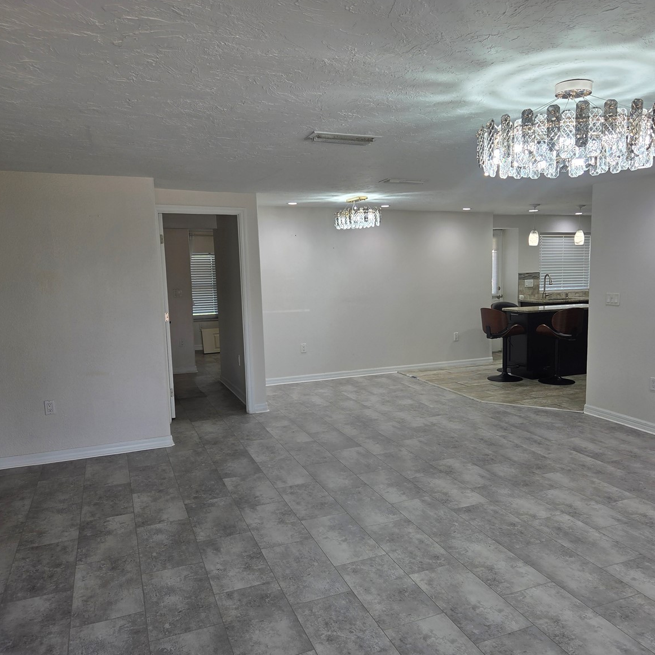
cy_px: 331
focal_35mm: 28
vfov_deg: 57.3
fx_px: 599
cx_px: 393
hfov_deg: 56.9
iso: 40
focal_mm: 5.4
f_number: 1.8
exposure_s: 1/120
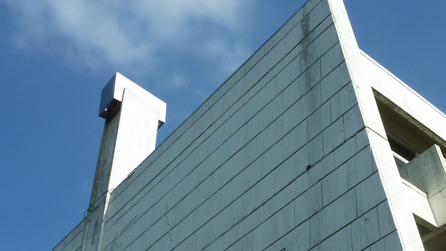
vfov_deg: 20.9
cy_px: 269
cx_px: 368
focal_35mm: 55
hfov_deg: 36.3
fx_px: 650
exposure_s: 1/500
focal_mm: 4.1
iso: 80
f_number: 5
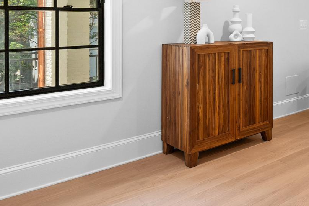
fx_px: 326
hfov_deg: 42.4
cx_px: 322
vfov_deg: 33.3
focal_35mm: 38
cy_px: 22
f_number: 4
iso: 800
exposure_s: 1/30
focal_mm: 15
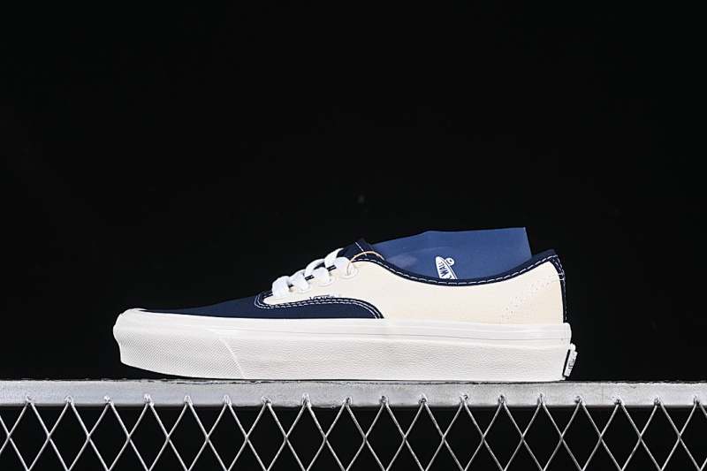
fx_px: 1473
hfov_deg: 27.0
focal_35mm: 75
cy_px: 236
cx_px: 354
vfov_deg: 18.2
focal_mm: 50
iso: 160
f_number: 7.1
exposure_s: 1/60
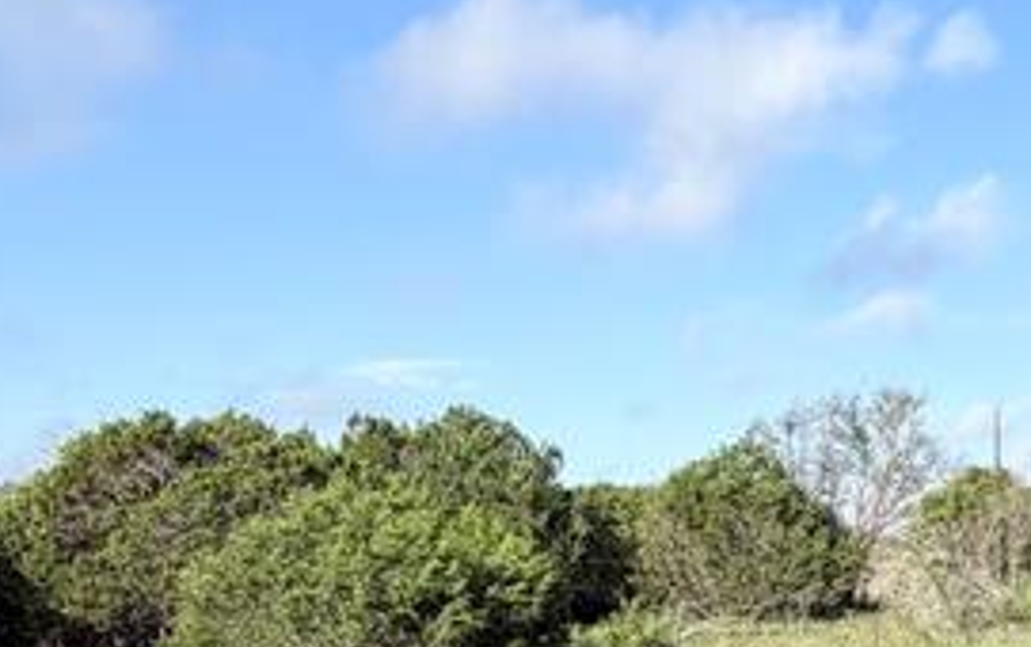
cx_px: 947
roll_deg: +0.0
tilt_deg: +2.4
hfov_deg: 34.1
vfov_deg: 22.9
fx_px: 1575
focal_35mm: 56
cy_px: 518
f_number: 2.2
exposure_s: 1/770
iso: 25
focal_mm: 2.22
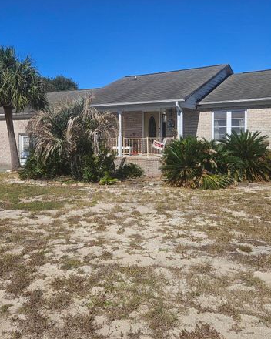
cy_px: 154
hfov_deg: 43.4
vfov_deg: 52.8
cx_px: 137
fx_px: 341
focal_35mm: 34
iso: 25
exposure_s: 1/2572
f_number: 1.8
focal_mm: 5.4
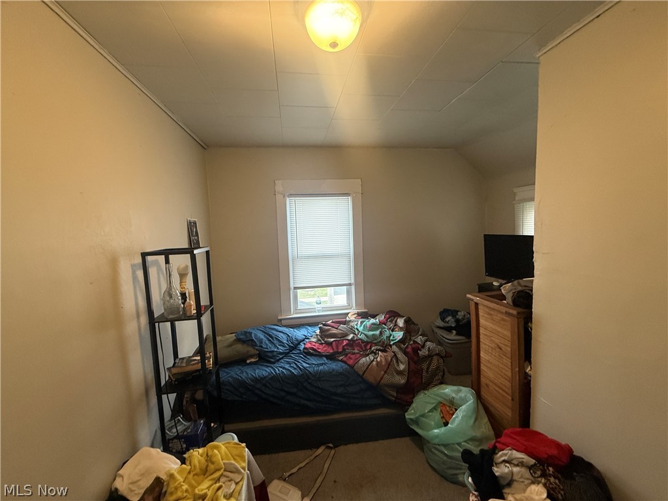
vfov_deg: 85.7
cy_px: 250
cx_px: 334
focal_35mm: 14
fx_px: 270
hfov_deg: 102.1
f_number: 2.2
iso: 320
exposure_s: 1/120
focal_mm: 2.22
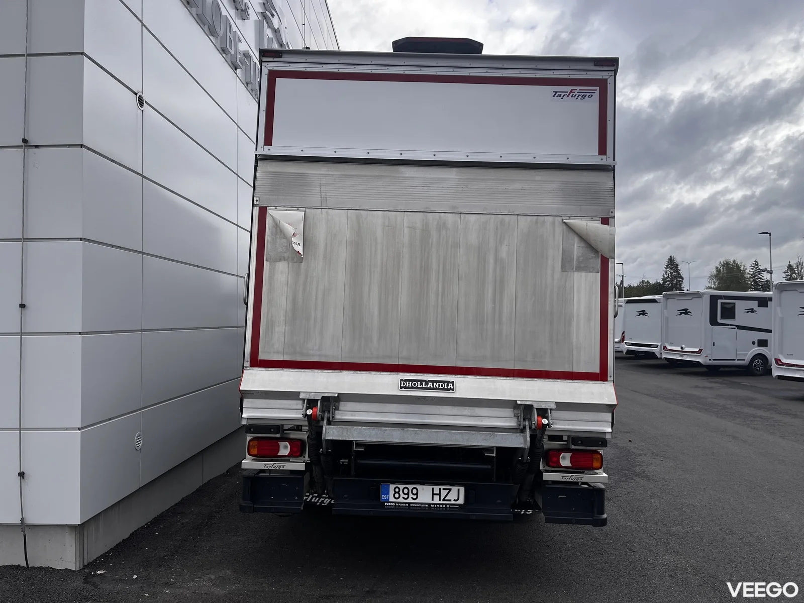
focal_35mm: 26
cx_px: 402
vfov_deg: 53.1
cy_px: 302
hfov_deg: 67.3
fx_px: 604
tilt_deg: +2.1
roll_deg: -0.5
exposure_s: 1/777
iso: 50
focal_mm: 5.1
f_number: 1.6
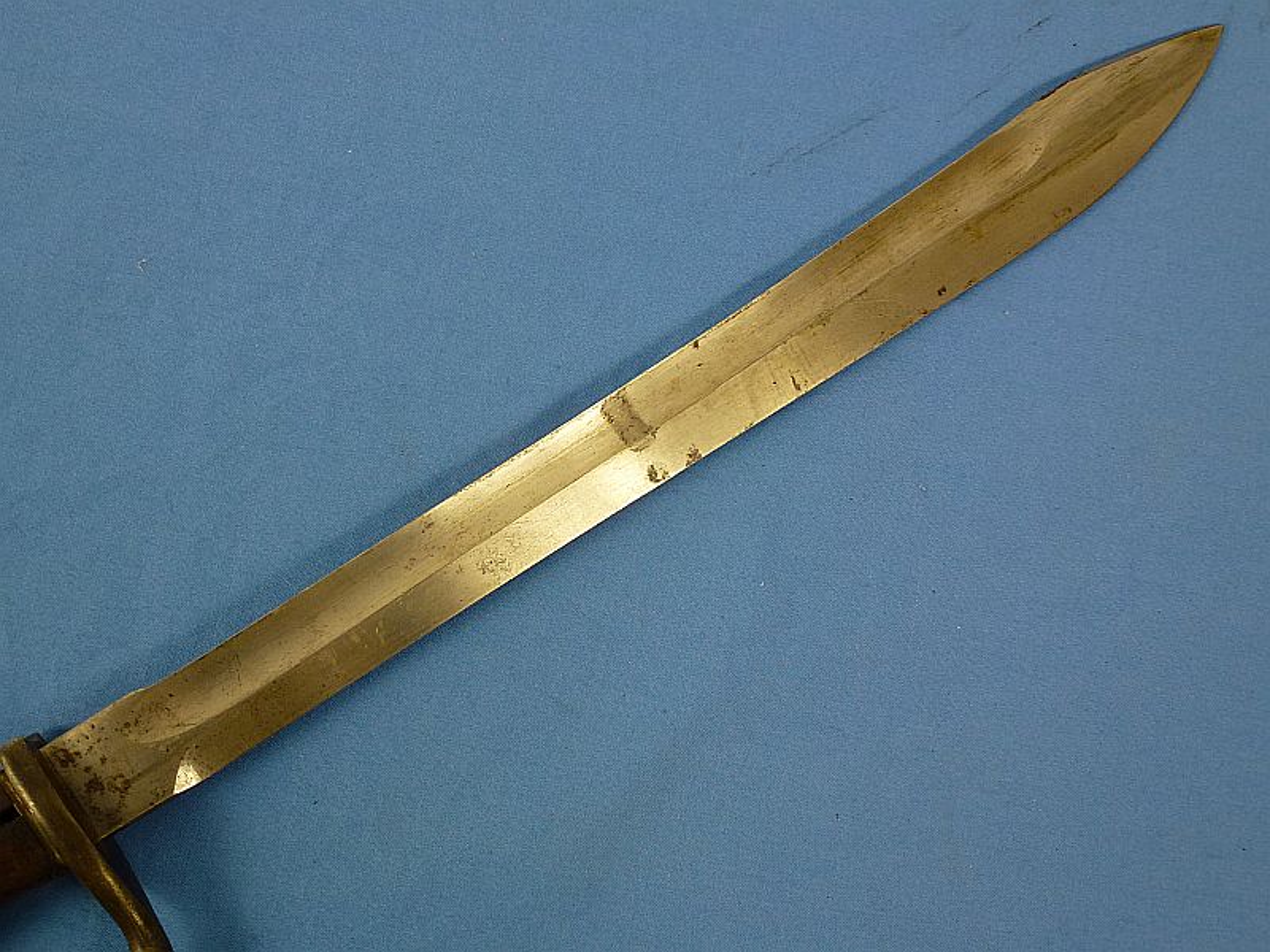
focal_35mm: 33
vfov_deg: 42.9
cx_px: 635
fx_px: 1211
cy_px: 476
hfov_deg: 55.4
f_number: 3.6
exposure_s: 1/60
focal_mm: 5.9
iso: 160
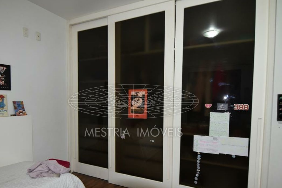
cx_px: 134
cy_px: 111
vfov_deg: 56.9
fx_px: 172
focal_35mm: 22
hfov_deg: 78.5
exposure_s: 1/60
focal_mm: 12
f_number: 4
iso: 900
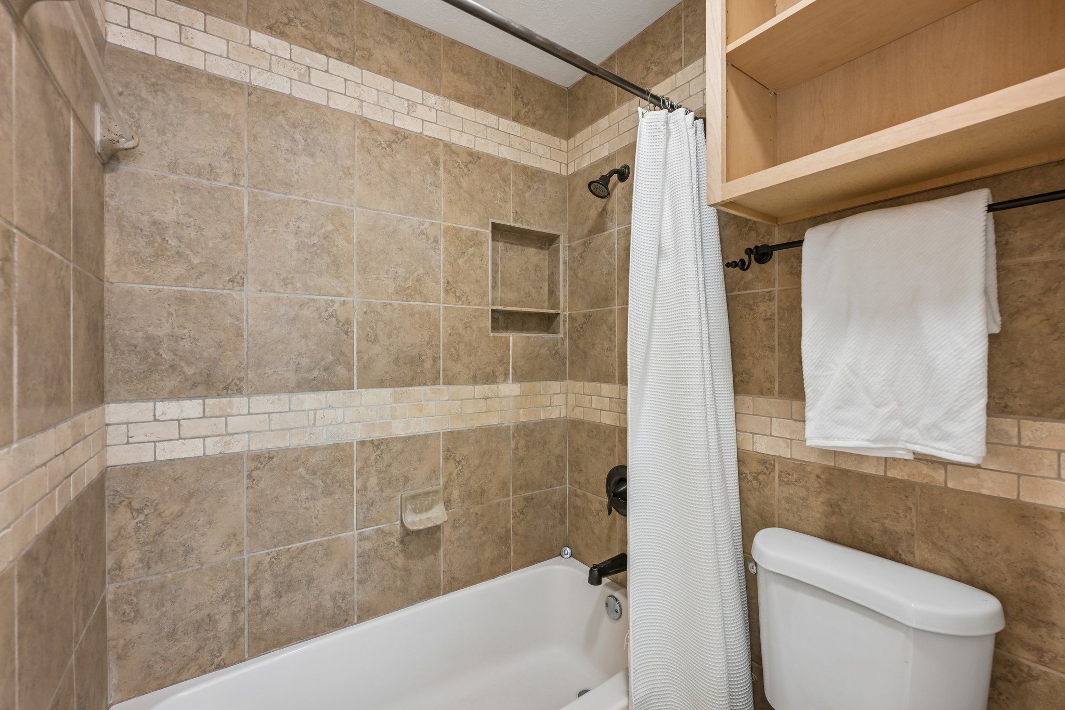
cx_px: 532
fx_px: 444
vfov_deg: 77.3
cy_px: 355
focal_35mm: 15
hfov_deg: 100.4
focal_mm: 15
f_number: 6.7
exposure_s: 1/4
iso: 400
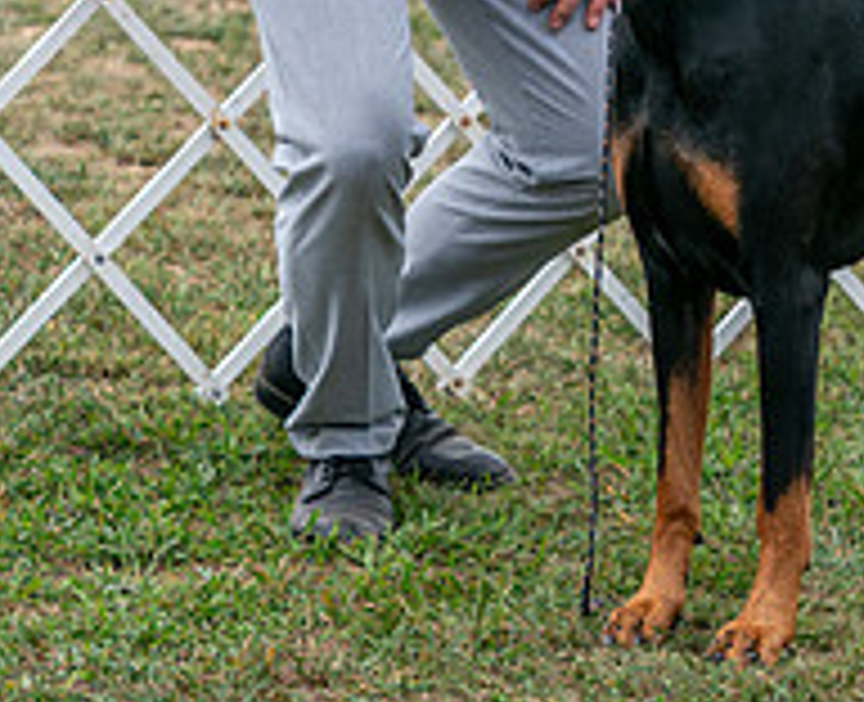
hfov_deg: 7.4
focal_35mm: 260
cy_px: -259
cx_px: 756
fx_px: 6689
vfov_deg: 6.0
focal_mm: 79
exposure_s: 1/1600
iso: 400
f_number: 4
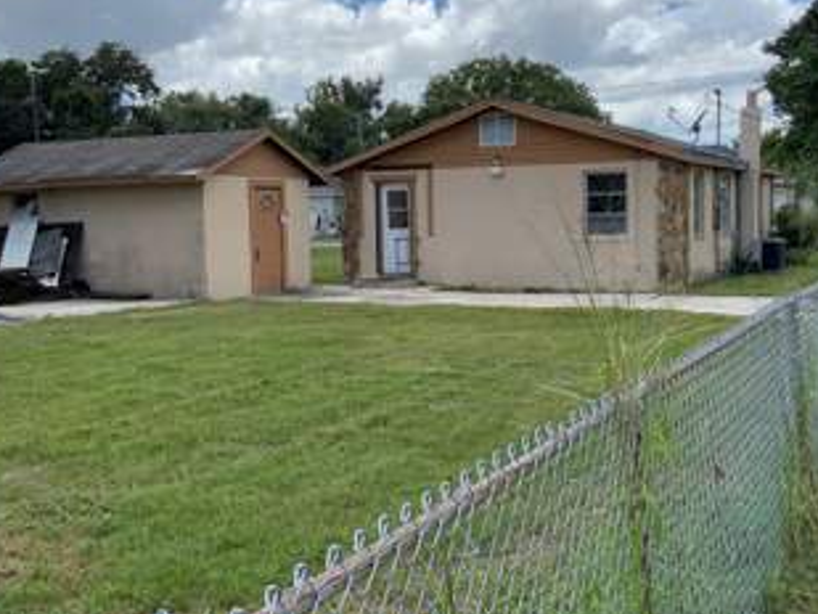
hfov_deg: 42.0
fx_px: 1064
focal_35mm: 45
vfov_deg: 32.2
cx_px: 429
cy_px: 283
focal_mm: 3
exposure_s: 1/1786
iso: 16
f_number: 1.8
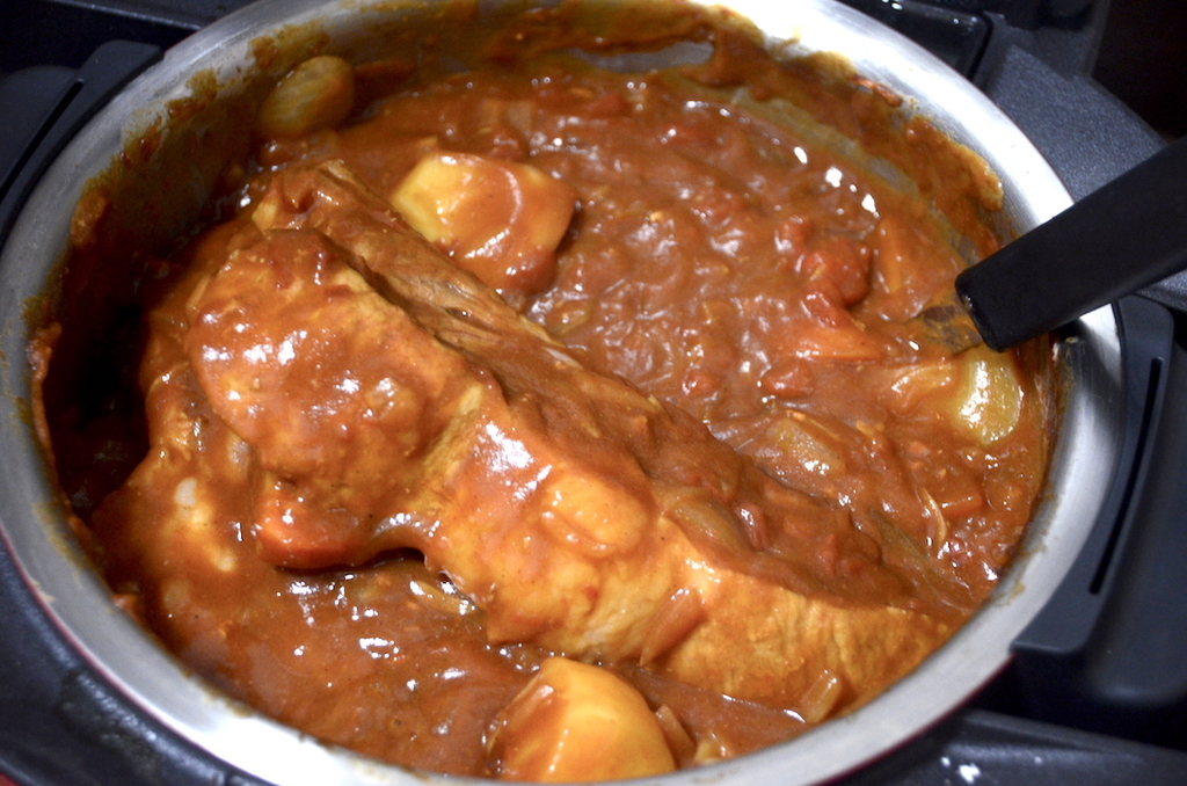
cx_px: 594
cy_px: 393
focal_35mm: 98
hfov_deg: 21.0
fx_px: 3208
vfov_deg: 14.0
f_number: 5.6
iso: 1250
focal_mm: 65
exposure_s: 1/20
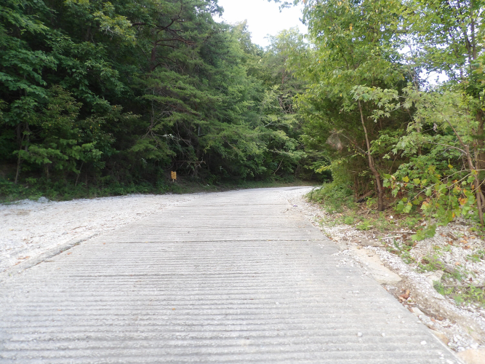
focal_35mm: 24
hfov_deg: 71.6
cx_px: 242
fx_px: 336
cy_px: 182
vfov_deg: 56.8
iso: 100
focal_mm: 4.3
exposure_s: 1/54
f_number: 2.8
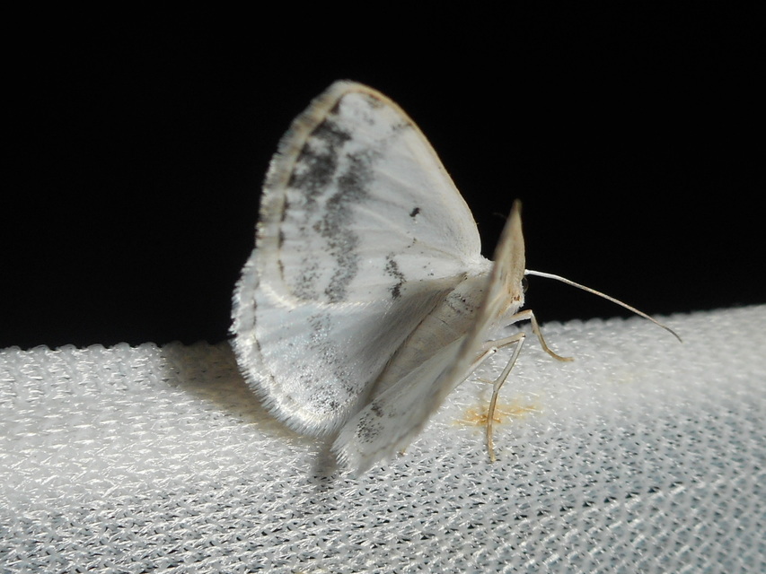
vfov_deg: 41.8
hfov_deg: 54.0
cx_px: 383
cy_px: 287
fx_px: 752
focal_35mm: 34
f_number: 11.9
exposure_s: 1/30
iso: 80
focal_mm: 6
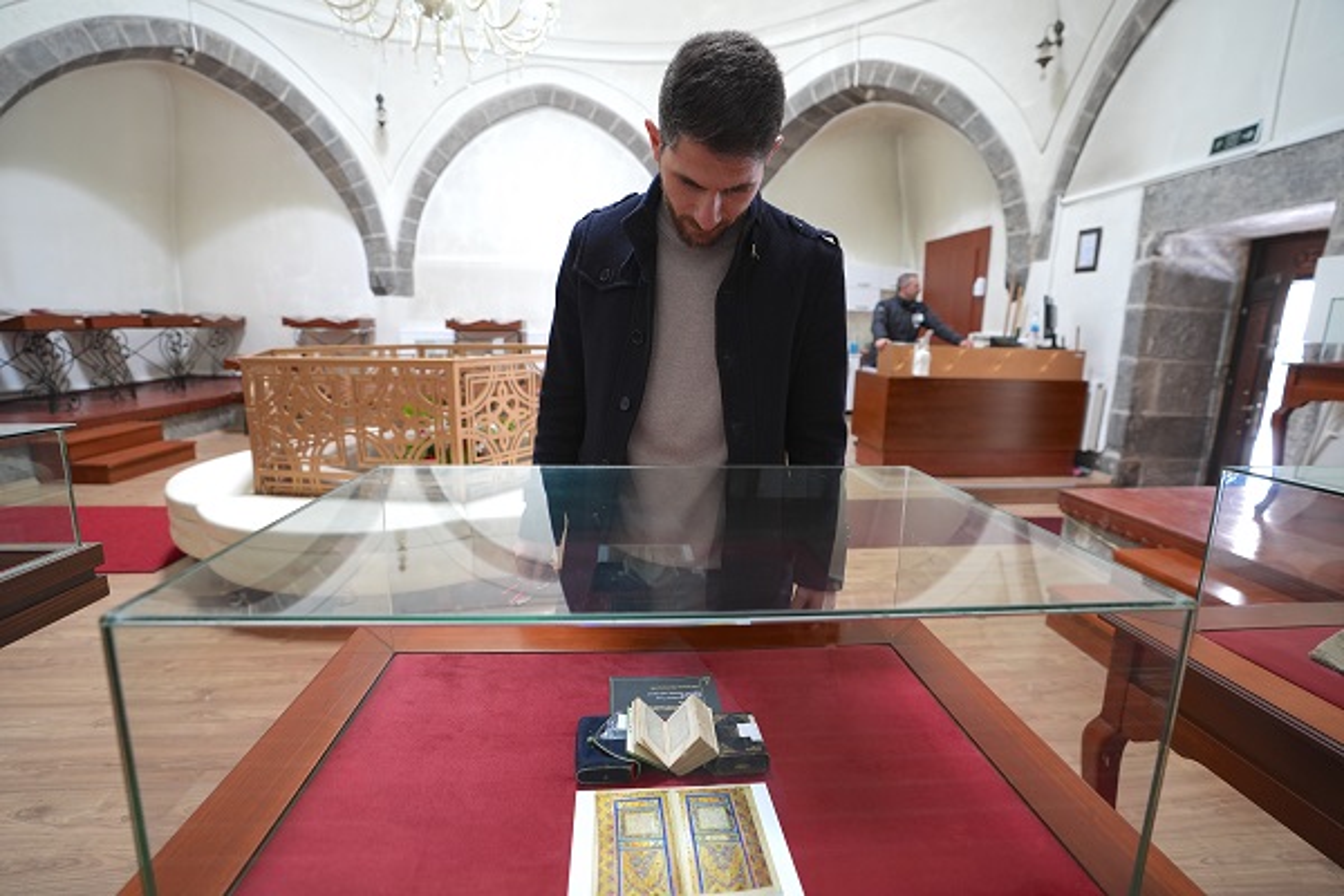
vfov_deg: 73.7
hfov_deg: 96.7
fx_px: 597
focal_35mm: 16
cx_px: 672
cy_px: 448
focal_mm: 16
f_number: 2.8
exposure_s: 1/60
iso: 800
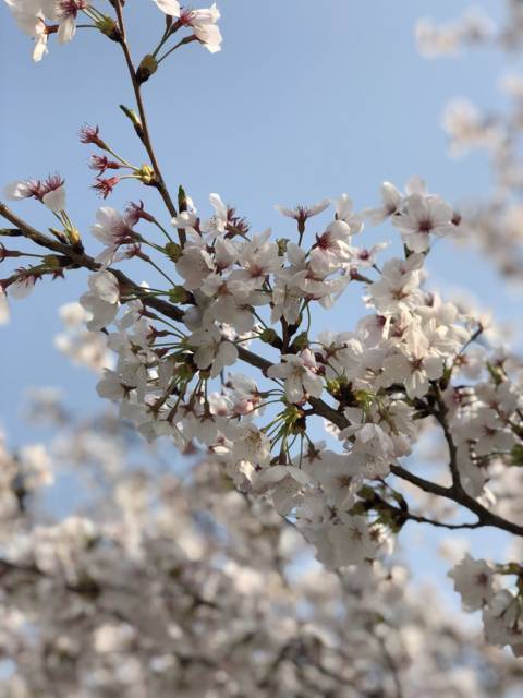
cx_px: 262
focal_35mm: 52
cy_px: 349
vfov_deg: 36.8
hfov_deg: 28.0
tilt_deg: +47.2
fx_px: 1048
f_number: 2.4
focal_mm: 6
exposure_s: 1/883
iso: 16
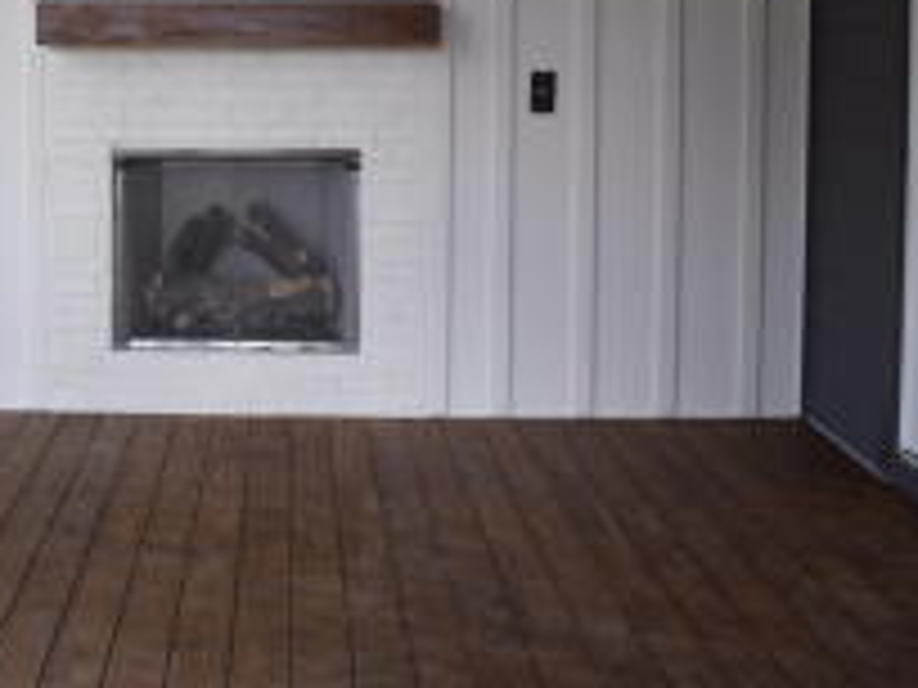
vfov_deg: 27.8
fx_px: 1352
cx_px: 198
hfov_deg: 36.4
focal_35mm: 51
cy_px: 101
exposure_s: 1/80
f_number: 4.5
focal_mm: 18
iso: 400
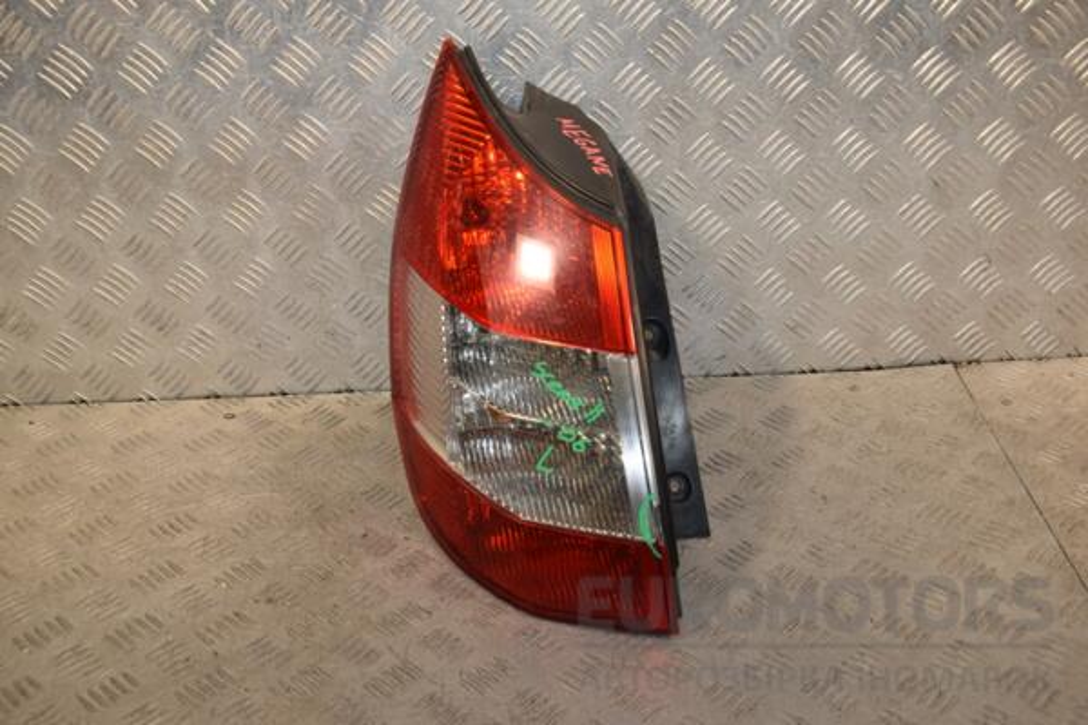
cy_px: 362
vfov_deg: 31.9
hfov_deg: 46.4
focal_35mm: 42
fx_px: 1269
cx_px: 544
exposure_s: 1/200
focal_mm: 28
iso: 800
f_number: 7.1
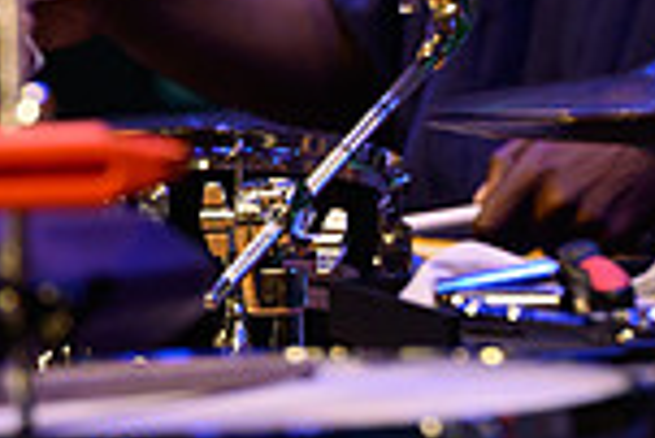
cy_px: -340
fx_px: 14005
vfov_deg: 1.8
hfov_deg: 2.7
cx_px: -143
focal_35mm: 769
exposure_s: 1/400
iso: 3200
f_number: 5.6
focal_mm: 200
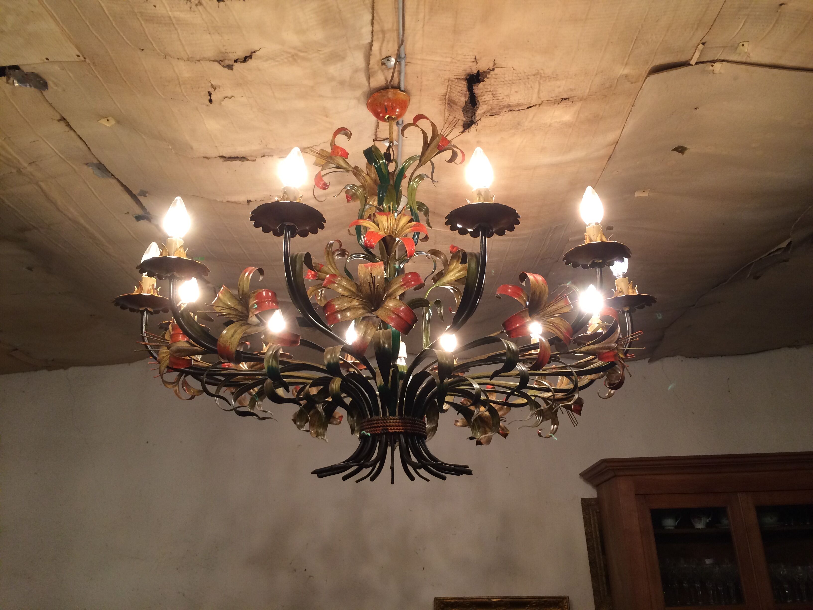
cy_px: 305
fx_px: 681
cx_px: 406
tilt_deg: +21.4
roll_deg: +1.3
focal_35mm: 29
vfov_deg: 48.2
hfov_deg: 61.7
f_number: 2.2
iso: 80
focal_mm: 4.15
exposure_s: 1/33
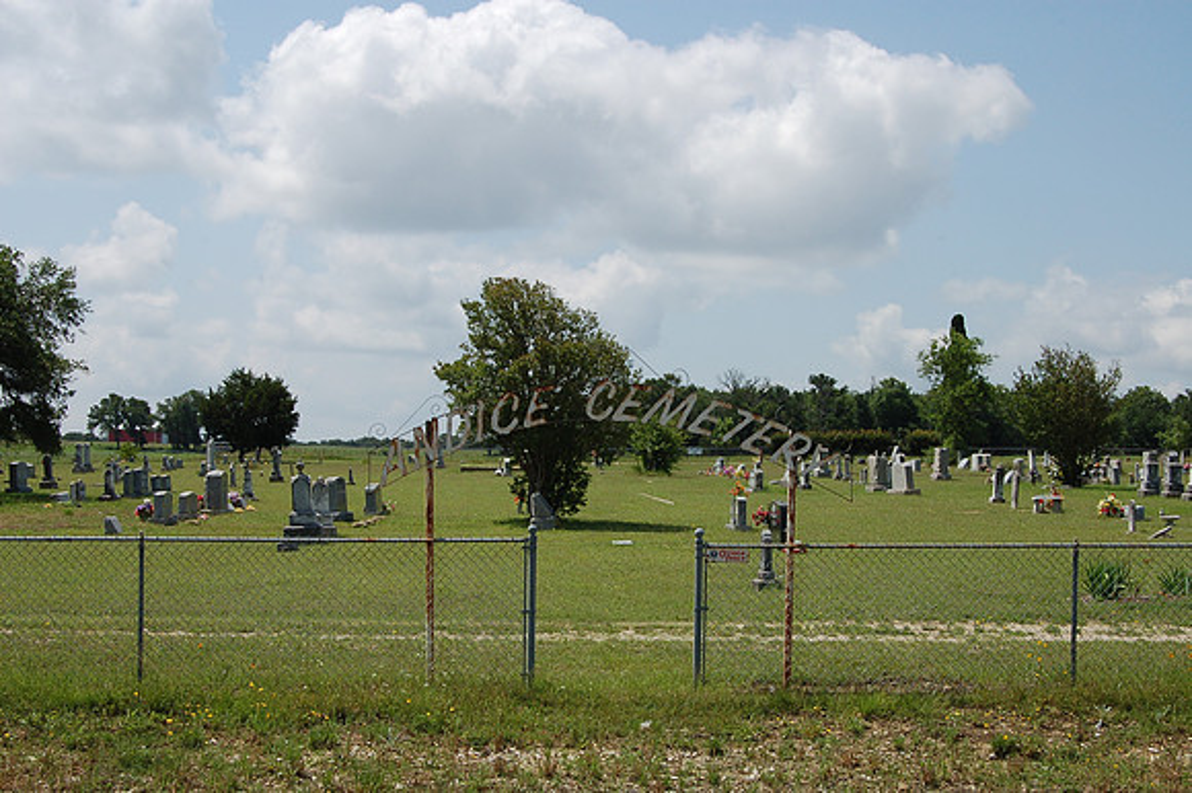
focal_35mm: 57
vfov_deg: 23.8
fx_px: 1886
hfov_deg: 35.1
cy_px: 396
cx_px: 596
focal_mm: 38
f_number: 16
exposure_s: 1/200
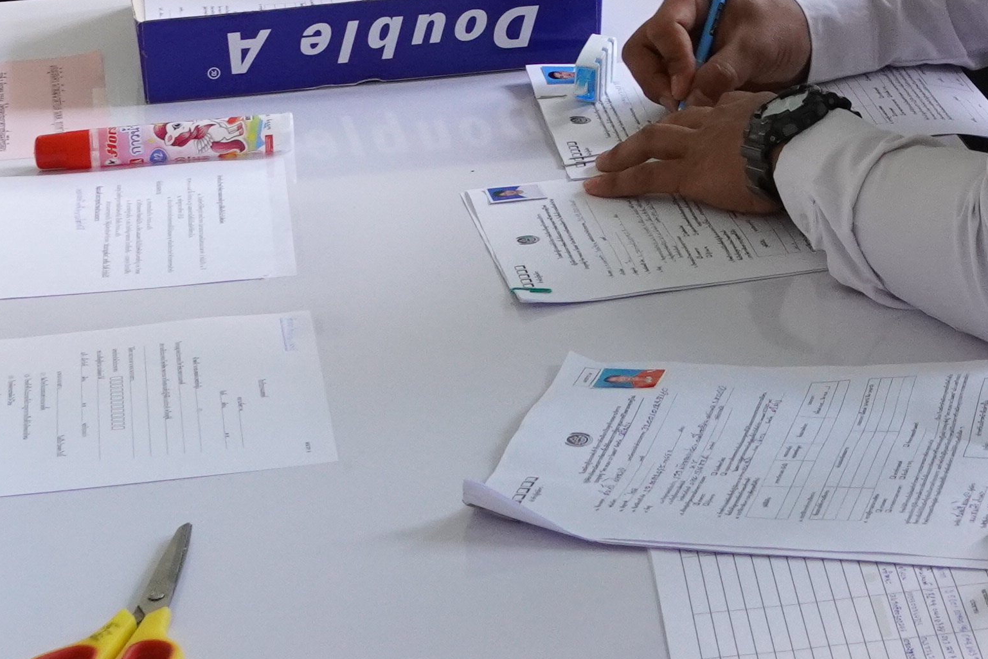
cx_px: 959
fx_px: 3374
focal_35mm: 123
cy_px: -456
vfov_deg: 10.6
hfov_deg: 16.4
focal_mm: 21
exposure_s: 1/40
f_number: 9
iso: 1600
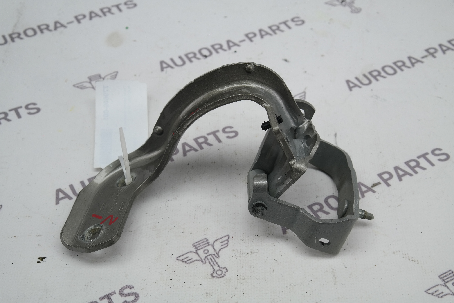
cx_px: 227
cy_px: 152
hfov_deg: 37.5
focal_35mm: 53
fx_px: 668
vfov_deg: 25.5
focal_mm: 35
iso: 200
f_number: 4.5
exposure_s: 1/100
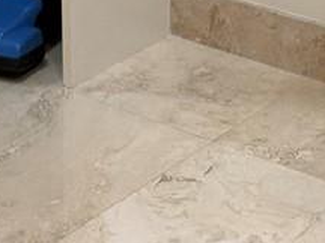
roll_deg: +0.5
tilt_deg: -8.5
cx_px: 388
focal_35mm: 178
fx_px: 1671
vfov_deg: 7.7
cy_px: -357
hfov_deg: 10.9
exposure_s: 1/120
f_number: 1.78
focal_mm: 6.76
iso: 160
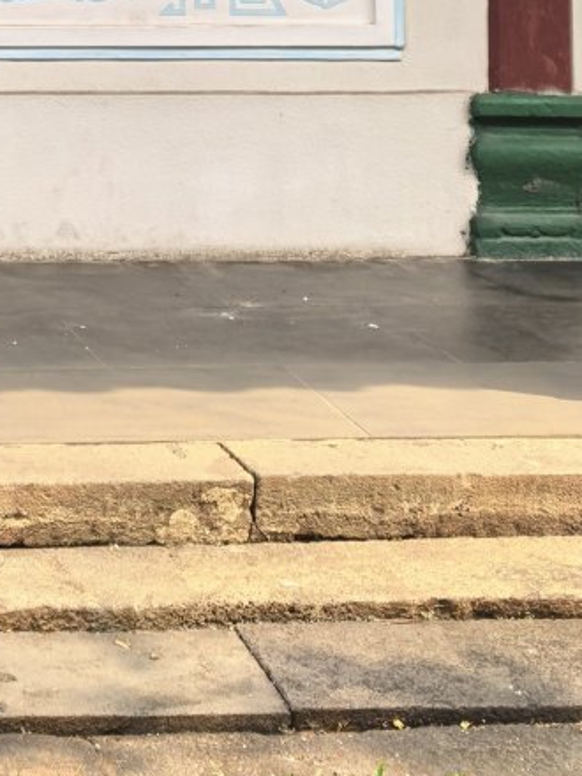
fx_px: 2174
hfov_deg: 14.3
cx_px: -272
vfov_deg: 18.7
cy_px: -239
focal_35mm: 97
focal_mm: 8.5
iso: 50
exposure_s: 1/1107
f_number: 2
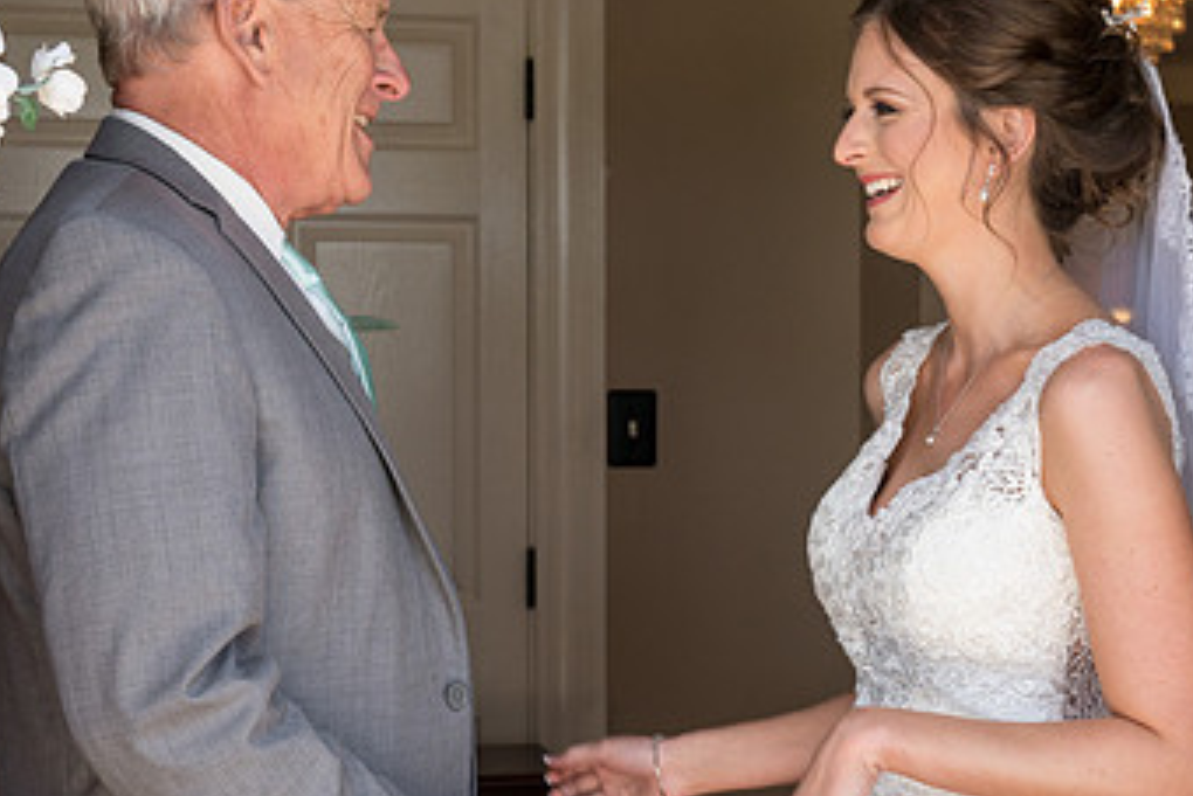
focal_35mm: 84
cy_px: 434
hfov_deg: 24.1
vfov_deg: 16.3
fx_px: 2785
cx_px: 756
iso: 320
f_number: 5.6
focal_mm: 41
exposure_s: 1/200
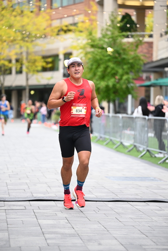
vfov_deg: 18.6
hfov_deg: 12.5
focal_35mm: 110
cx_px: 84
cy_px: 126
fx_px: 769
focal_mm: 110
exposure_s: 1/800
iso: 1600
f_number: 2.8
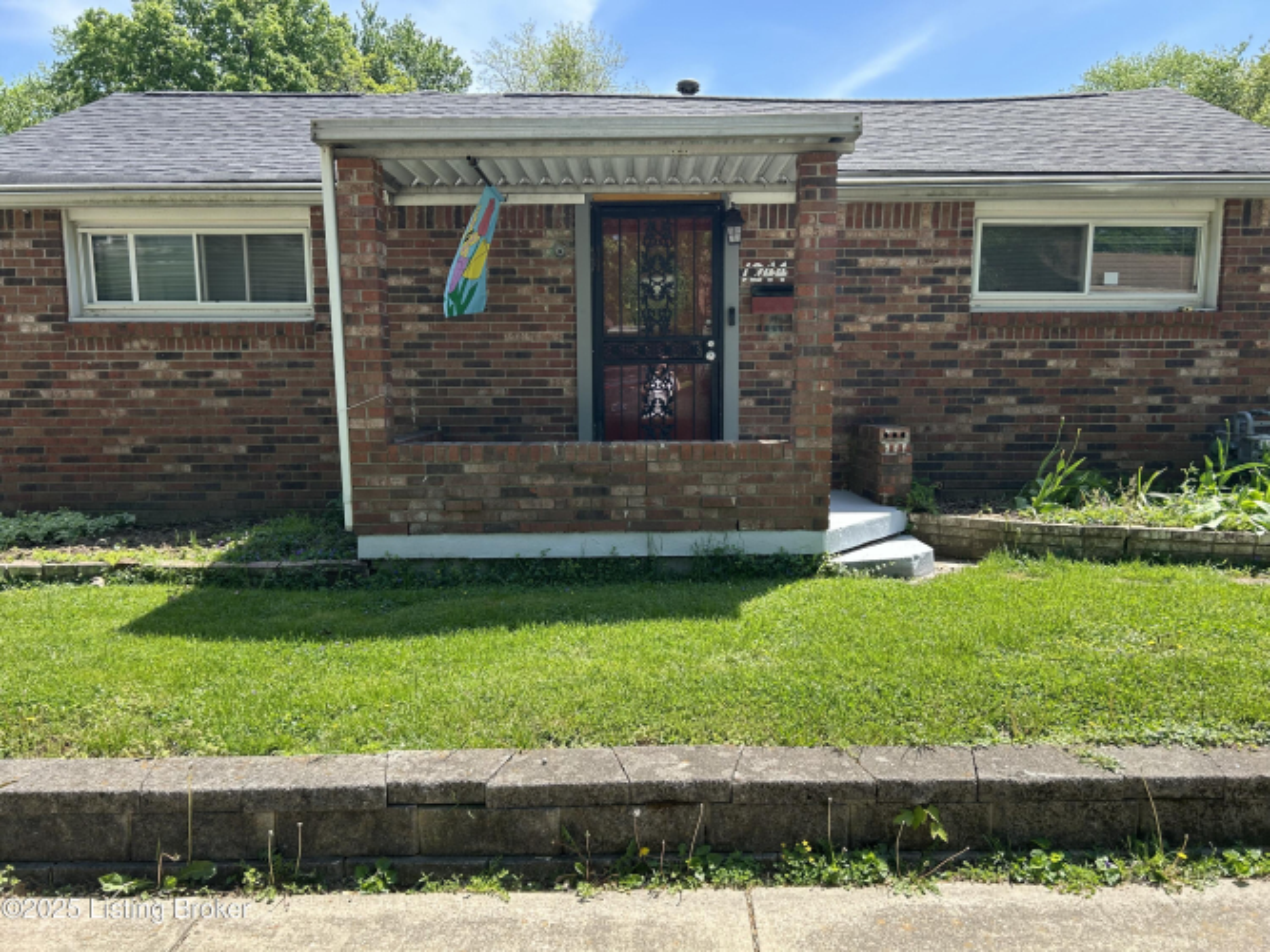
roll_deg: +0.5
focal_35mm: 26
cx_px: 635
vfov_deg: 53.0
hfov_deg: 67.3
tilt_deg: -6.0
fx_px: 954
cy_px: 476
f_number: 1.5
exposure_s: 1/1100
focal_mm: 5.7
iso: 50
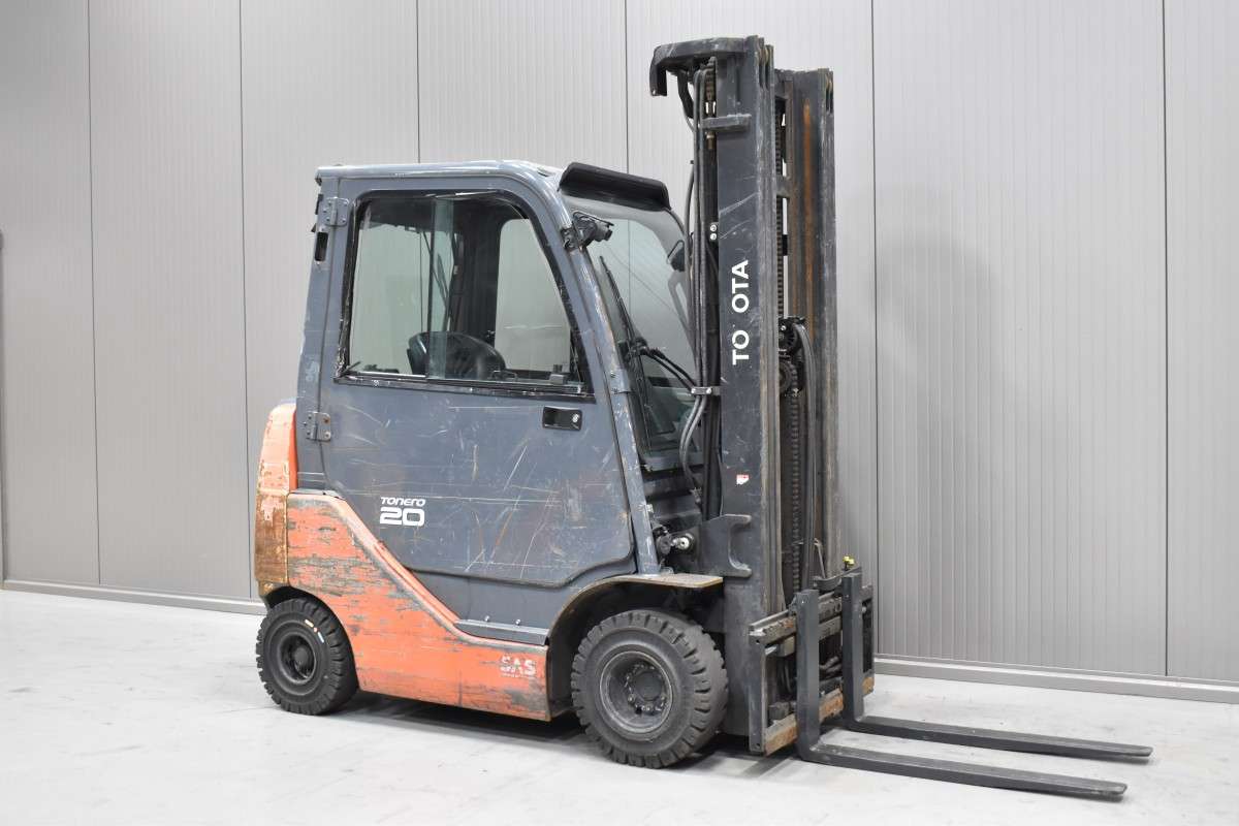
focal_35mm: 40
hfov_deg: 47.9
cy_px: 413
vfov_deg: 33.0
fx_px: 1394
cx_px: 620
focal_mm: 27
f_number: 5
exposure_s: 1/25
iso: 1600
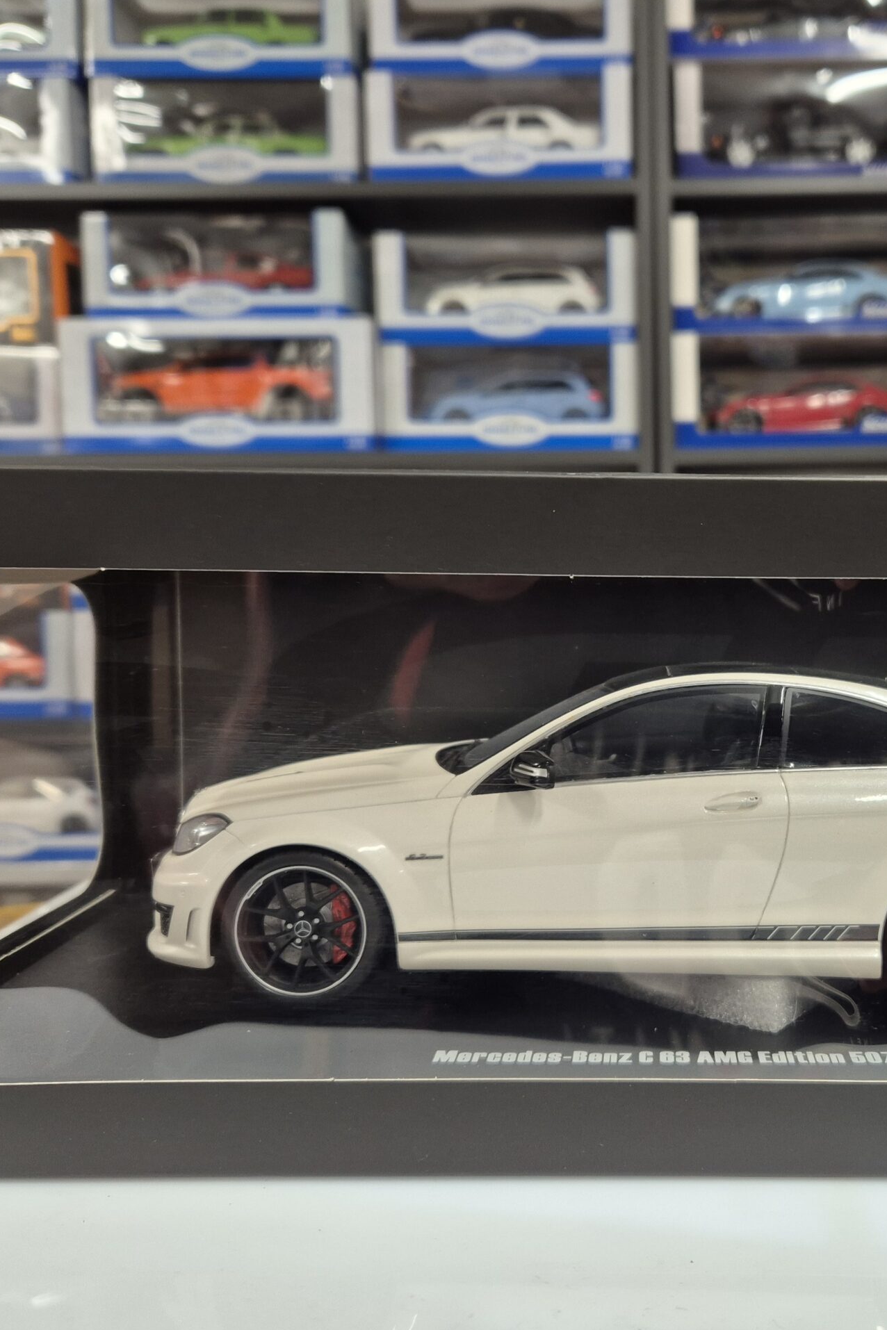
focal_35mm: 32
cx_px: 673
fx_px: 1183
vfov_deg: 58.7
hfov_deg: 39.9
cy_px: 665
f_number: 1.8
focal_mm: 5.4
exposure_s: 1/100
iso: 200
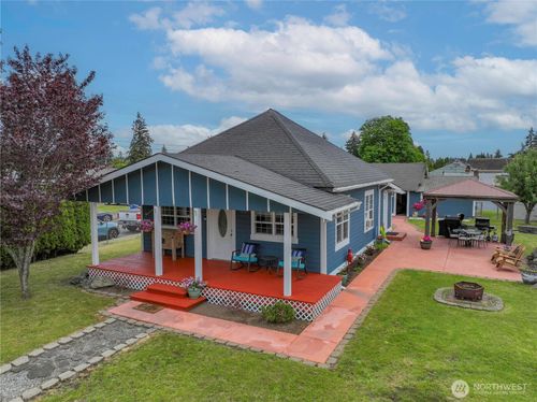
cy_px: 201
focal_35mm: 24
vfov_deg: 56.7
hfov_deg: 71.6
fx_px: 372
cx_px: 268
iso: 150
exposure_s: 1/2000
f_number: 2.8
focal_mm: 12.29
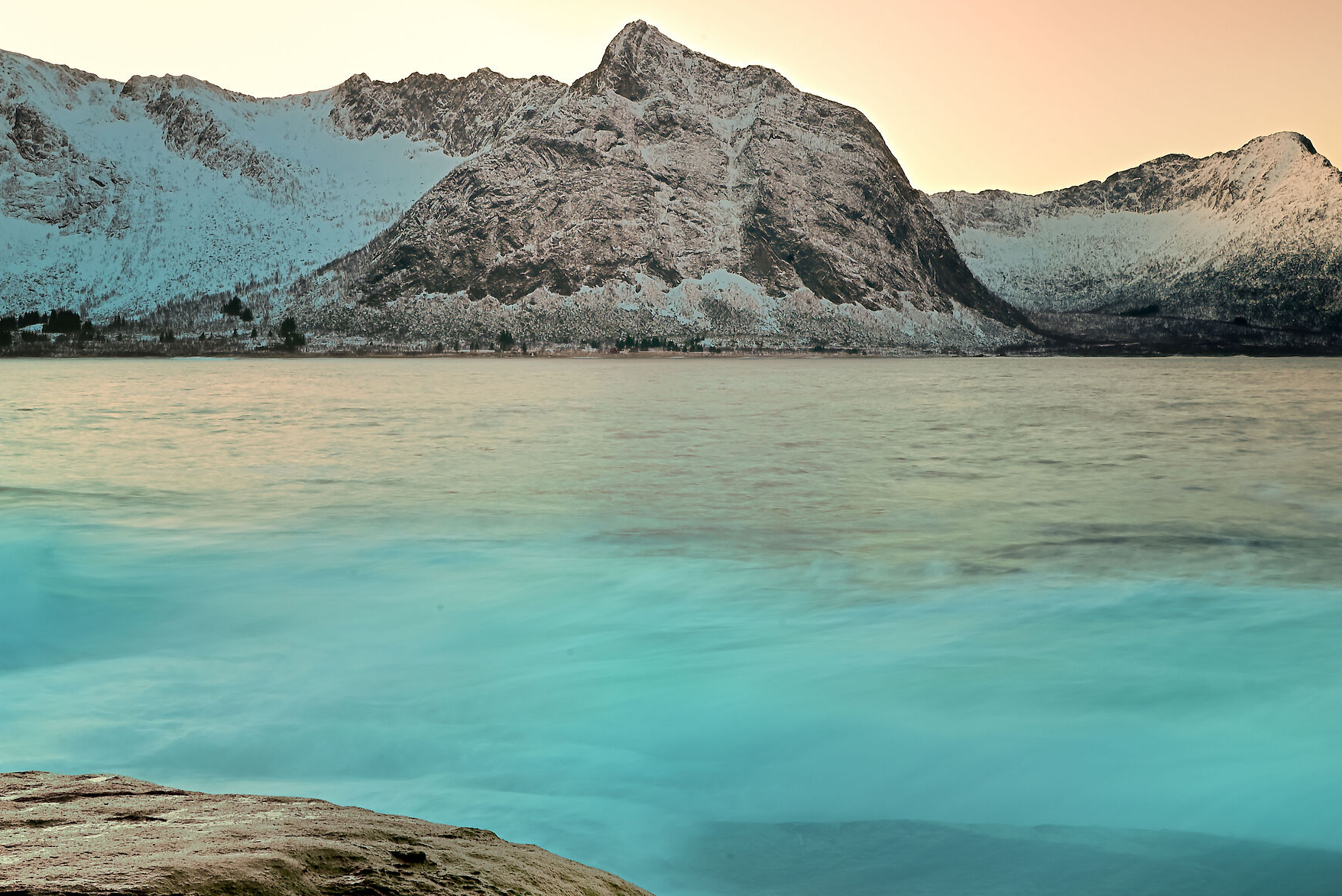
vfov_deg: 32.6
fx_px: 1529
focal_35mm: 41
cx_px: 651
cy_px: 373
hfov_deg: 47.4
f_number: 20
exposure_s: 2
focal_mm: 30
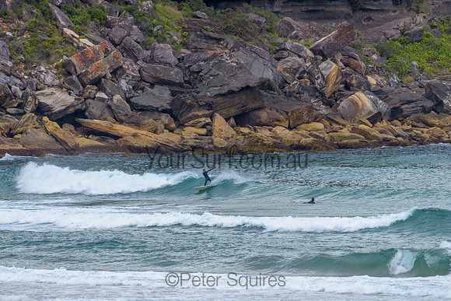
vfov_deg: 2.2
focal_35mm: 613
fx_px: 7683
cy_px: 146
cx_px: 219
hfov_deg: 3.4
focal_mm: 500
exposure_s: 1/2000
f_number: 5.6
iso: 400
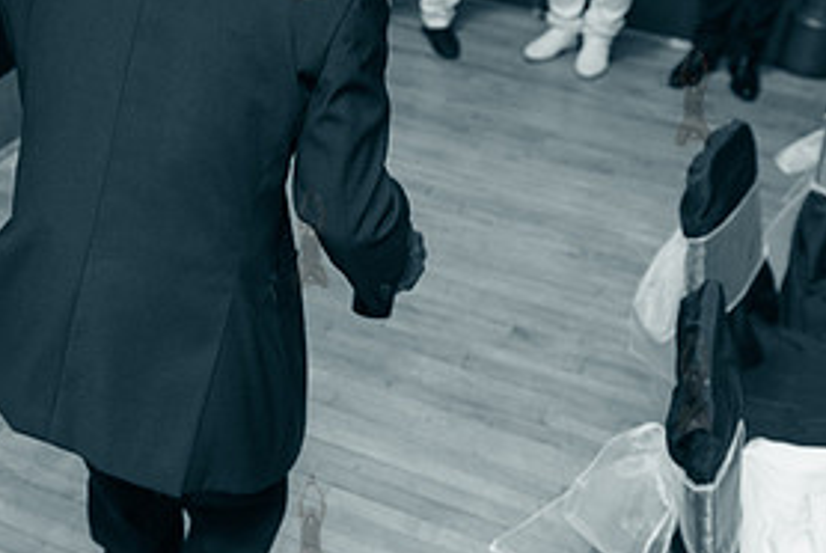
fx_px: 1148
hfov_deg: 39.3
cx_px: 309
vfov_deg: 27.0
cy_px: 236
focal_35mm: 50
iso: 2000
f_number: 3.5
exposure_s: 1/250
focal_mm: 24
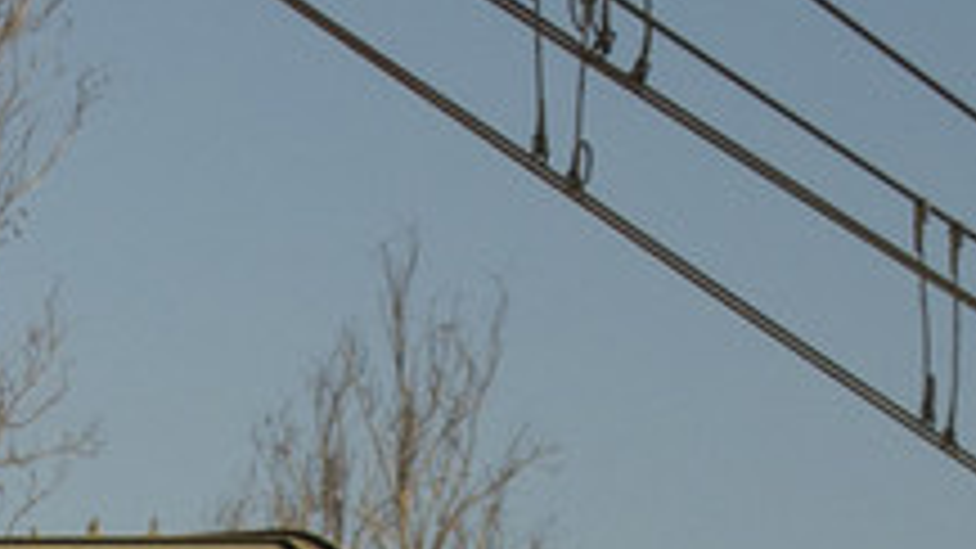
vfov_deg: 2.9
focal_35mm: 416
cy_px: 1550
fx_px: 10767
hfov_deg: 5.2
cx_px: -391
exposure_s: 1/250
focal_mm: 45
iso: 100
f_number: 5.3
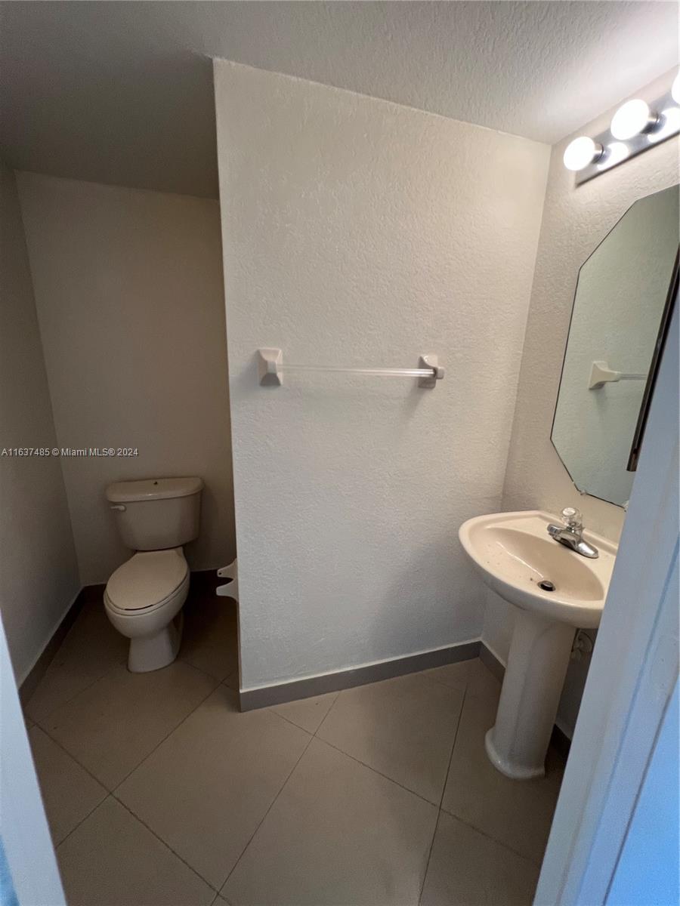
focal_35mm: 13
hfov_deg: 89.9
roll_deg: -1.5
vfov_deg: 106.2
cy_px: 453
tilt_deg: -14.3
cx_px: 340
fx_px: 340
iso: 160
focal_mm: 1.57
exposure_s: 1/120
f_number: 1.8
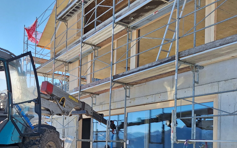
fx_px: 245
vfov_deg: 31.9
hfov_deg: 49.6
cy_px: 135
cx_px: 60
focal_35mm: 38
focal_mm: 5.54
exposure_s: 1/1292
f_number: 1.8
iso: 40
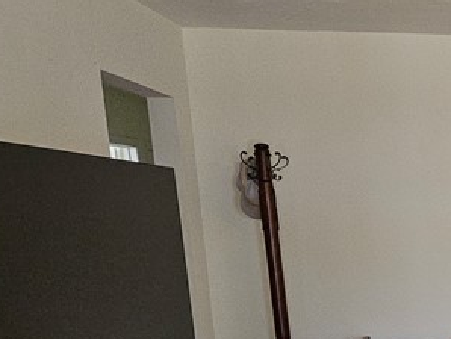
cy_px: 445
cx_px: 683
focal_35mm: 79
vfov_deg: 17.5
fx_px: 1030
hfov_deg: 20.9
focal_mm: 5.4
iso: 100
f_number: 1.8
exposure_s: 1/30
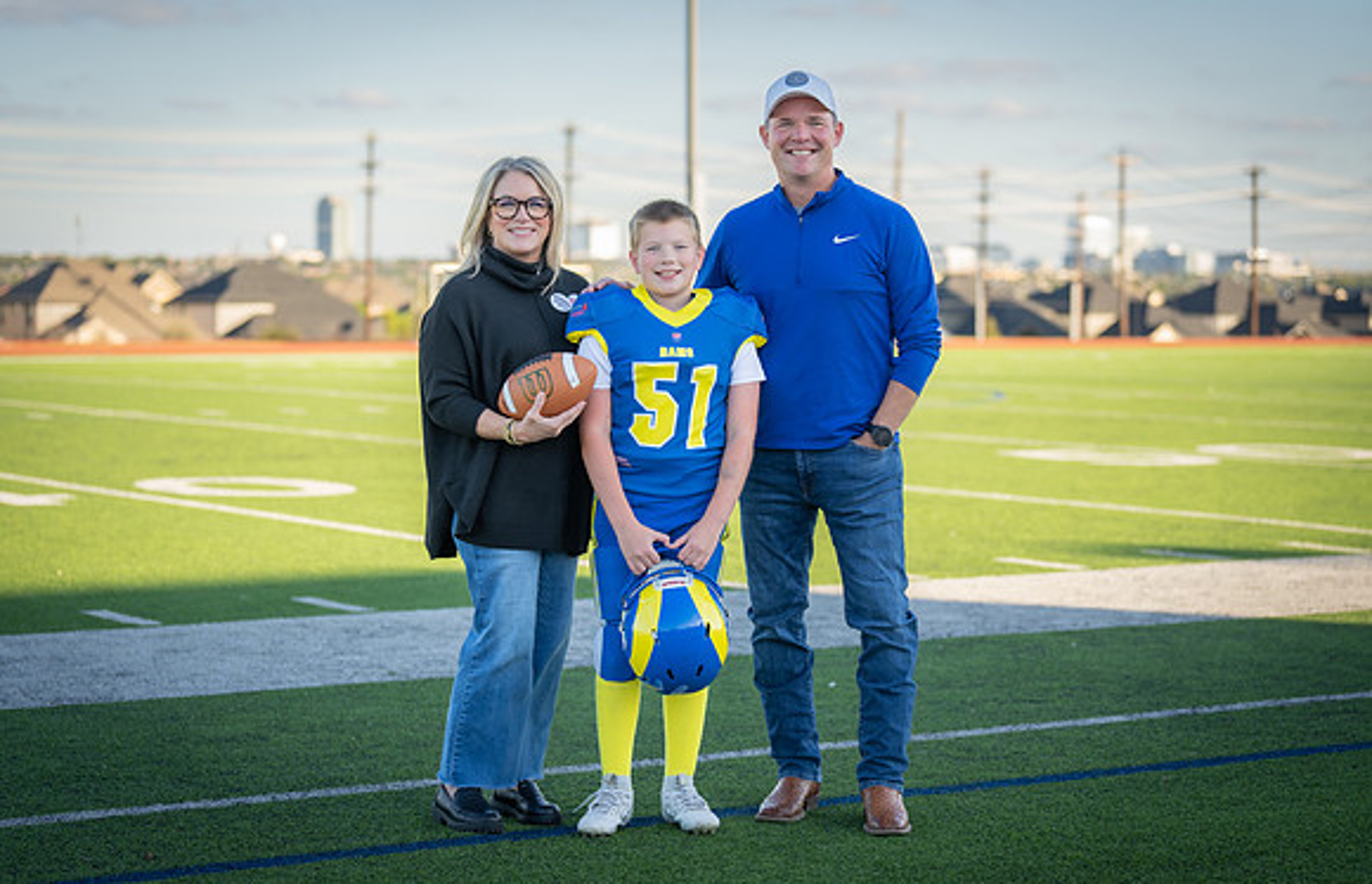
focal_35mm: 78
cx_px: 686
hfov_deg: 26.1
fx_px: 2956
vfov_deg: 17.0
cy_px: 458
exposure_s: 1/400
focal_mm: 76
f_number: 2.8
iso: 100
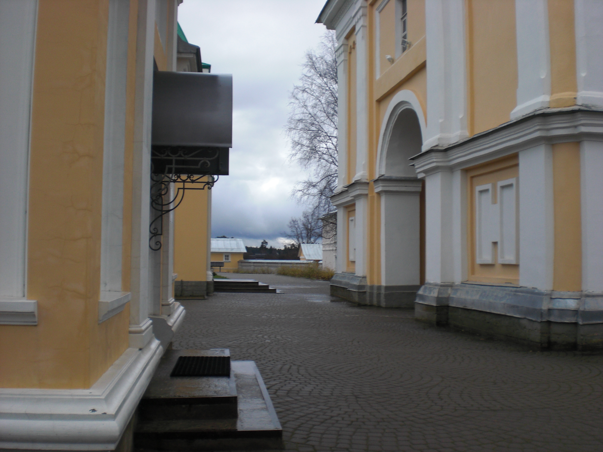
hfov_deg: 49.0
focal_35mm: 38
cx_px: 302
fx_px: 662
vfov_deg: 37.7
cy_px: 226
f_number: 3.1
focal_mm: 6.3
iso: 64
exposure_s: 1/320
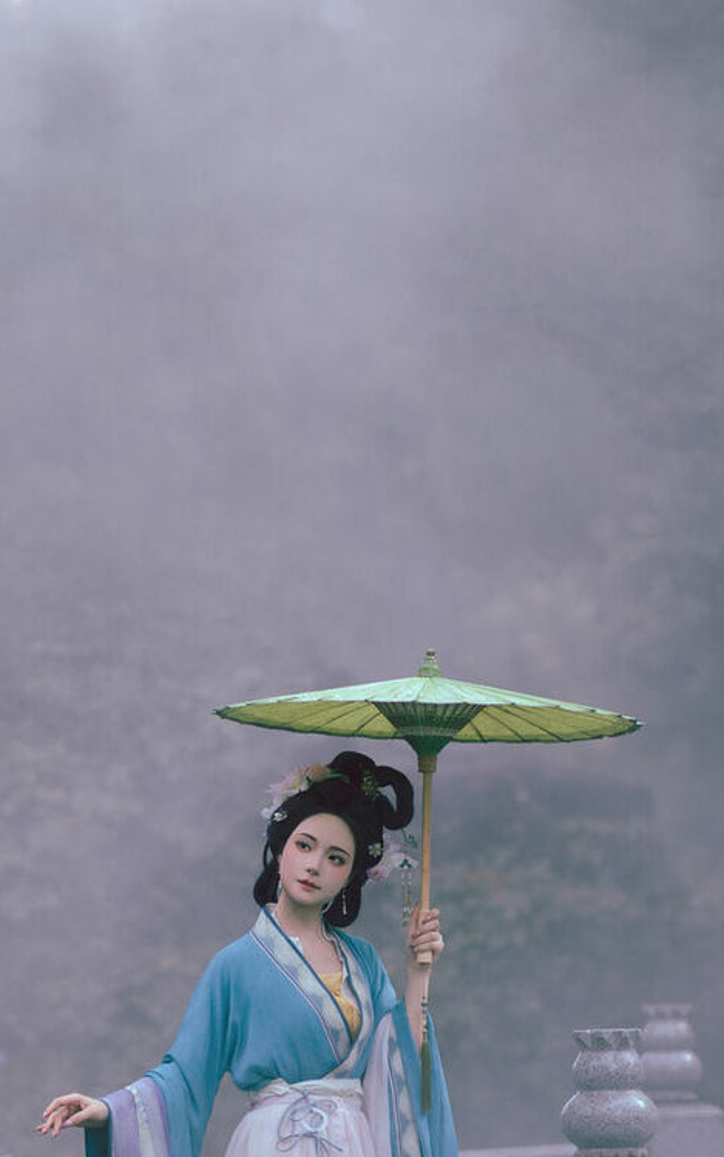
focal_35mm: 182
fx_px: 5744
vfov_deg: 11.4
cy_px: 1014
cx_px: 409
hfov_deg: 7.2
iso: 200
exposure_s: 1/1600
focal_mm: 85
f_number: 2
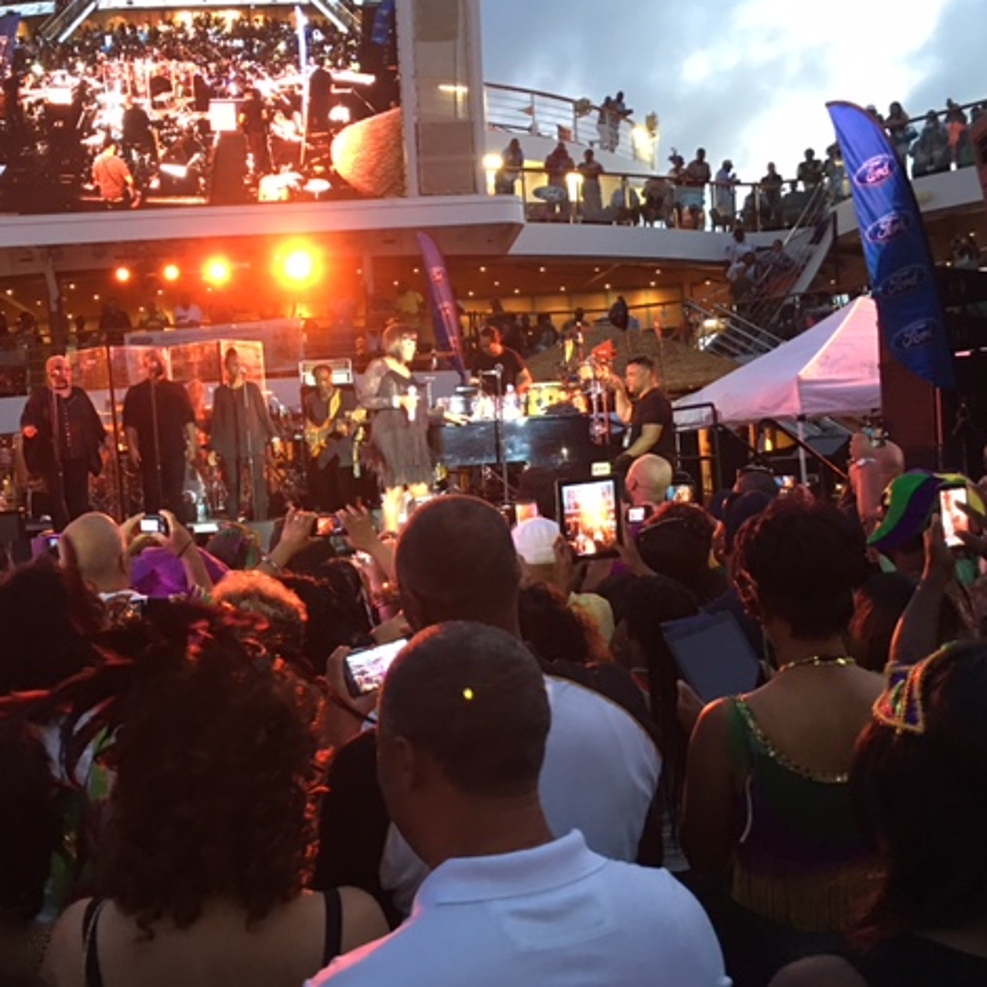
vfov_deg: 47.2
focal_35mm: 35
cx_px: 389
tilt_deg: -0.7
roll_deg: +4.4
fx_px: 1129
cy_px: 495
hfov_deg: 46.9
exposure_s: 1/10
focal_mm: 4.15
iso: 100
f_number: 2.2
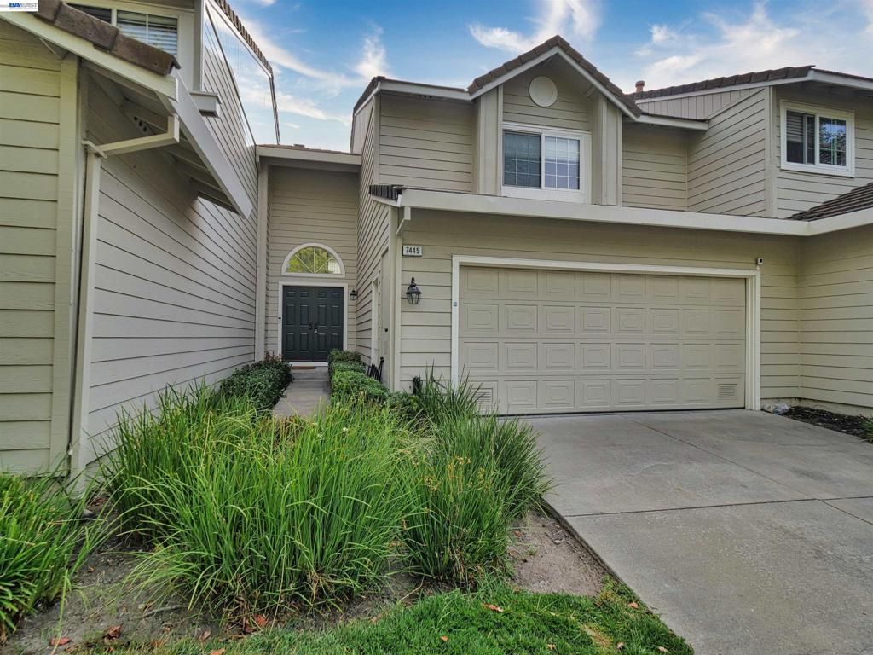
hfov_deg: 87.8
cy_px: 328
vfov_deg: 71.6
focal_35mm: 18
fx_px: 454
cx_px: 436
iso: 160
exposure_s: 1/400
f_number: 4.5
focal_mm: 9
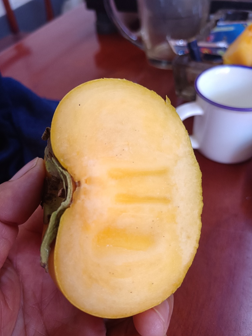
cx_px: 122
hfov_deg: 51.3
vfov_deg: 65.3
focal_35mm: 27
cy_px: 171
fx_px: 262
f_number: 1.8
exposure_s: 1/33.3
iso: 350
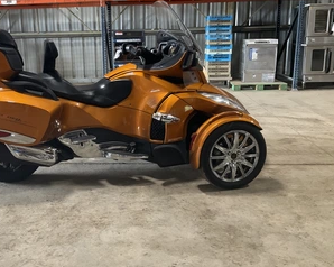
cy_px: 123
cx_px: 118
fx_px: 375
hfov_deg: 47.4
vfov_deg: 39.1
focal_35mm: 38
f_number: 1.8
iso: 100
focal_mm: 3
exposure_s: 1/60
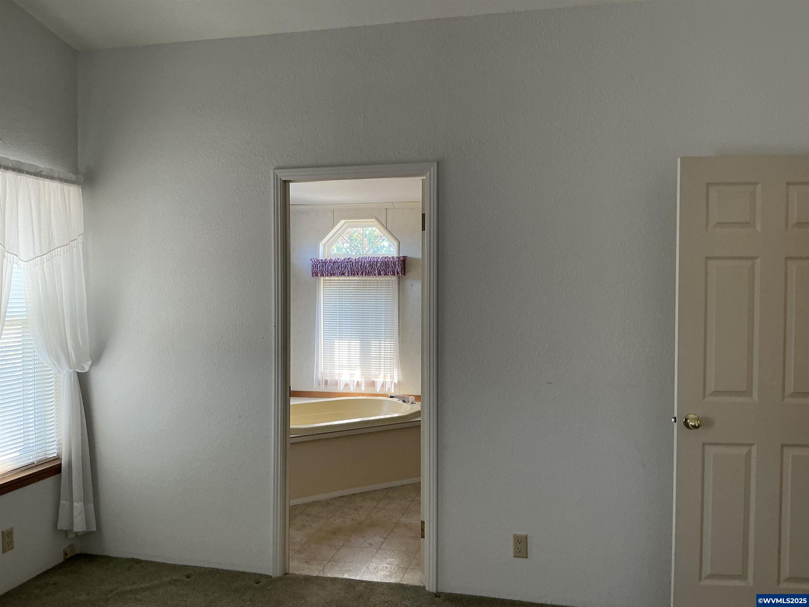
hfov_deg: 63.4
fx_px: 654
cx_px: 404
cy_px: 304
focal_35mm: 28
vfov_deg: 49.7
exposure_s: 1/60
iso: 80
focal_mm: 3
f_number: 1.8
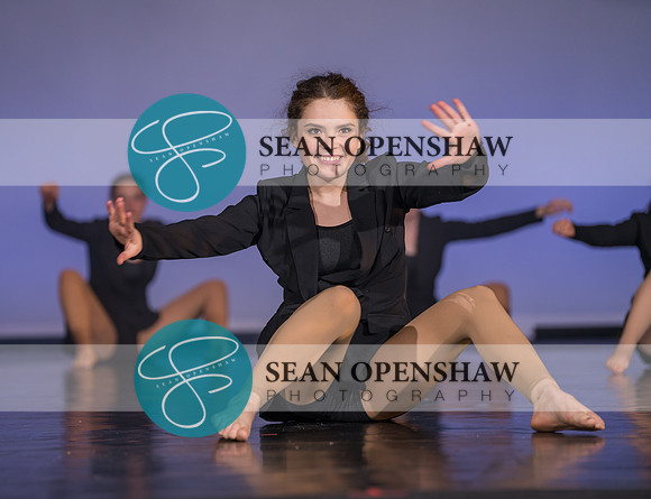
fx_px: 2623
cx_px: 276
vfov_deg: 10.9
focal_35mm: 138
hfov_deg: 14.1
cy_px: 250
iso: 500
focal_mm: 126
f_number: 2.8
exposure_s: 1/500
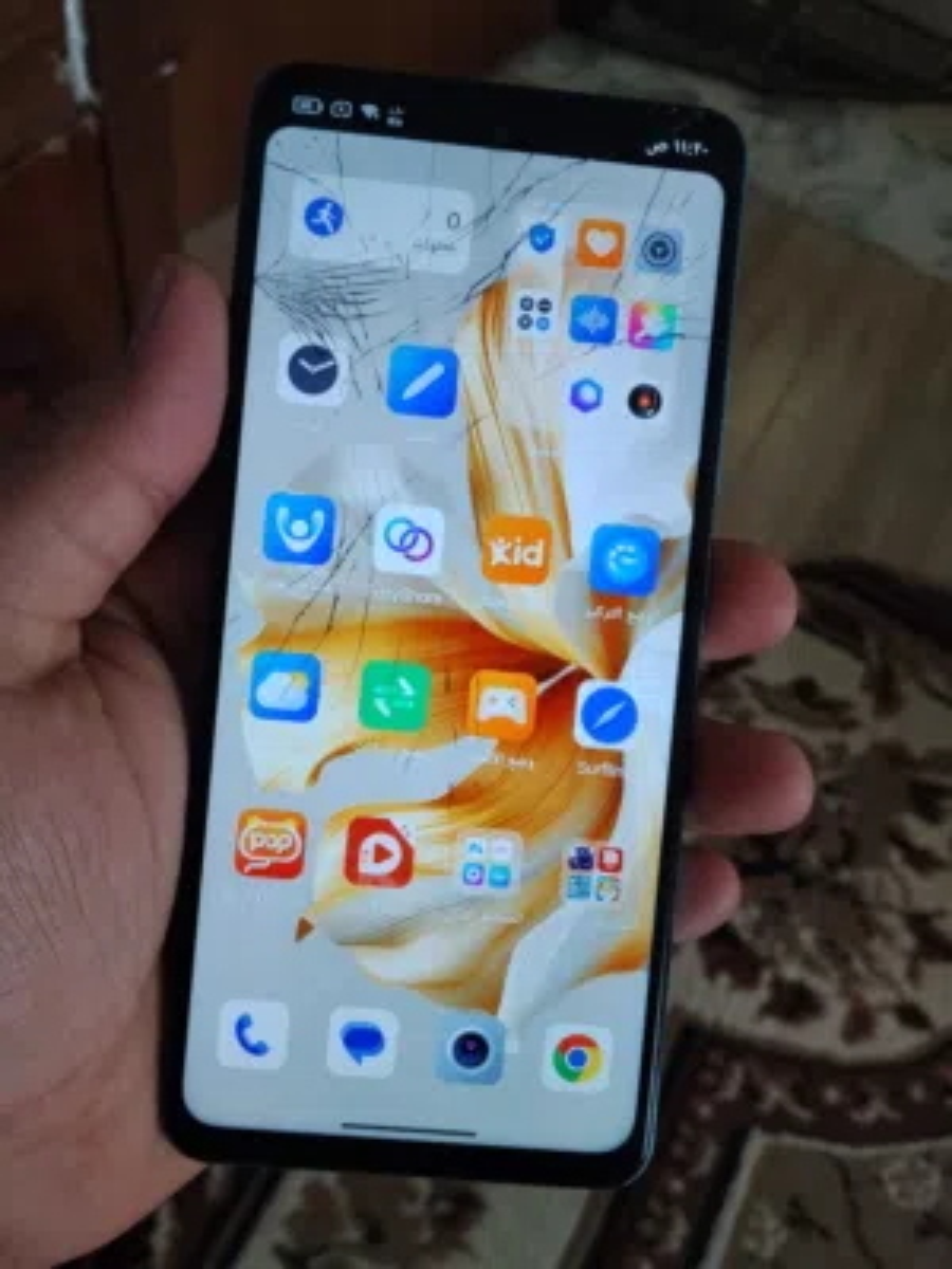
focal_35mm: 29
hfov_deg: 48.2
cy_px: 634
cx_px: 476
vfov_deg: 61.7
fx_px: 1063
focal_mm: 4.22
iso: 160
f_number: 1.8
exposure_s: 1/100
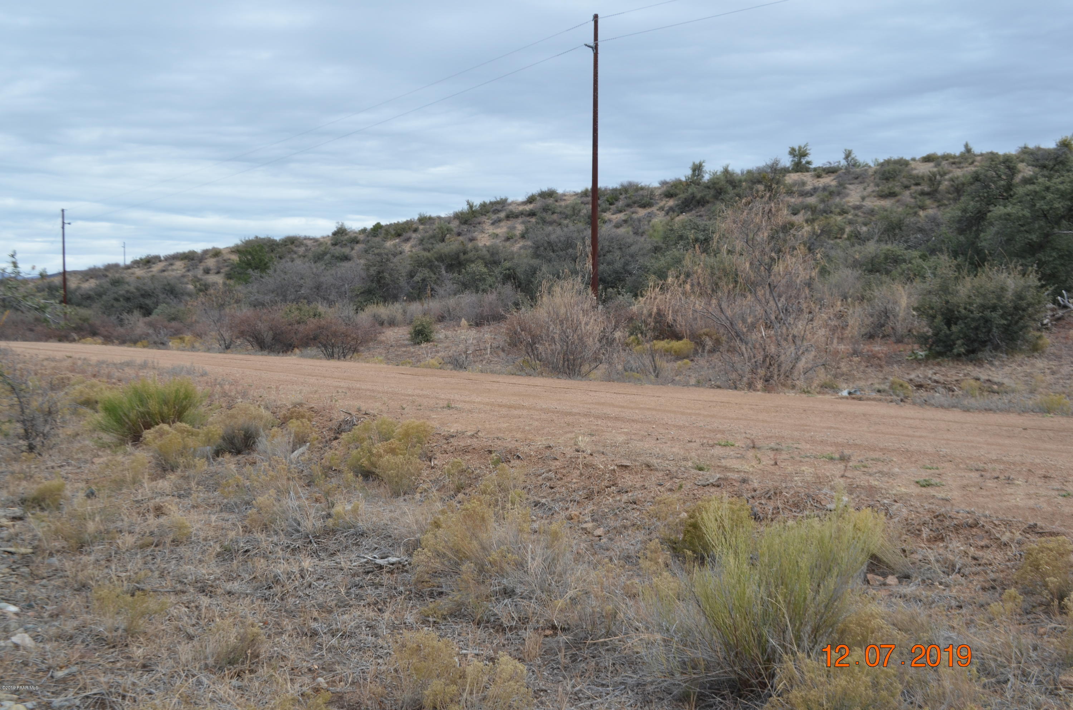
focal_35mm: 39
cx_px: 536
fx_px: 1160
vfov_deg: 34.1
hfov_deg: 49.6
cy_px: 355
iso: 200
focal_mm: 26
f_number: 8
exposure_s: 1/250
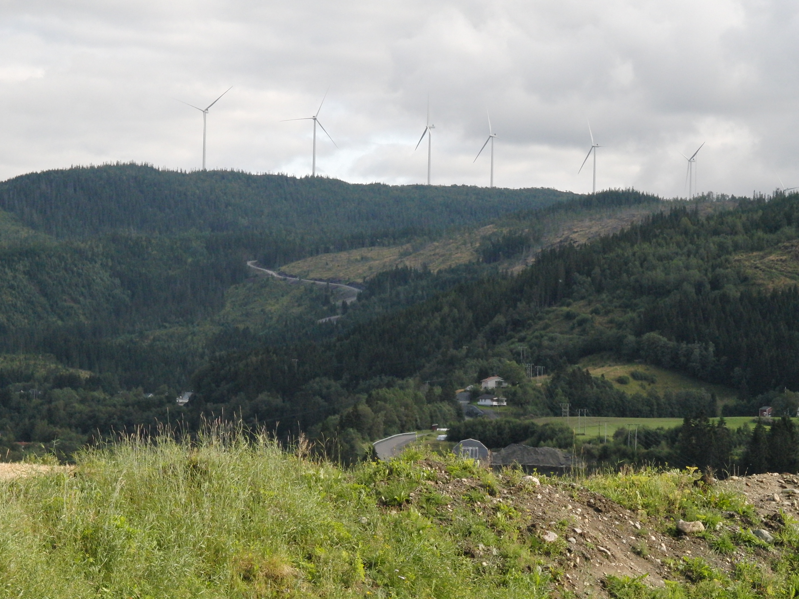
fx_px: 3116
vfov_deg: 11.0
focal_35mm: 135
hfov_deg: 14.6
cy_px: 300
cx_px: 400
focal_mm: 27.5
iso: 400
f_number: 10
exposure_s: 1/500
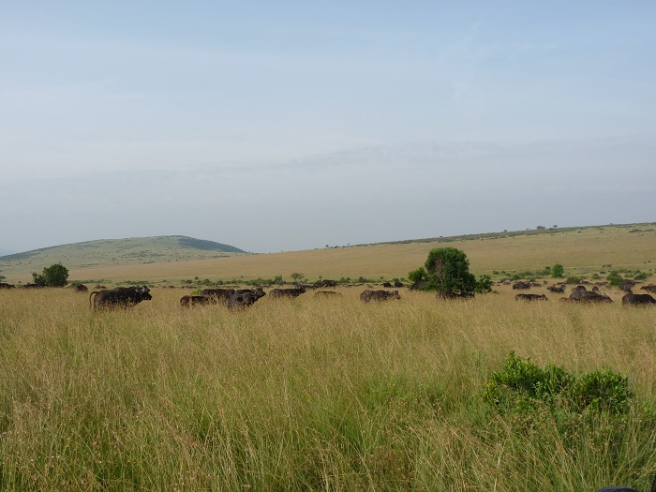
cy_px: 246
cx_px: 328
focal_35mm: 29
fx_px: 550
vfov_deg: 48.2
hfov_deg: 61.7
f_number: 5.6
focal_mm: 5.1
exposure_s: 1/320
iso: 100
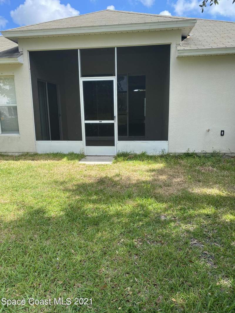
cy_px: 156
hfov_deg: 53.1
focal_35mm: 26
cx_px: 118
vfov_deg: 67.3
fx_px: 235
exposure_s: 1/890
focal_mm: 4.25
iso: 32
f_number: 1.8
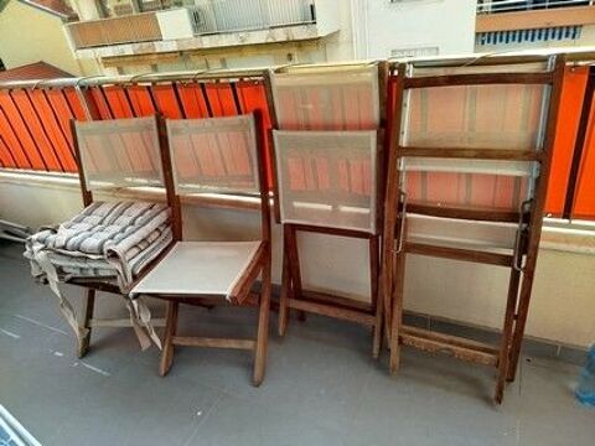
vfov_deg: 56.8
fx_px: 413
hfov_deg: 71.6
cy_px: 223
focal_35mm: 24
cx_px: 298
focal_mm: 5.31
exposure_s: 1/307
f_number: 1.7
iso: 50
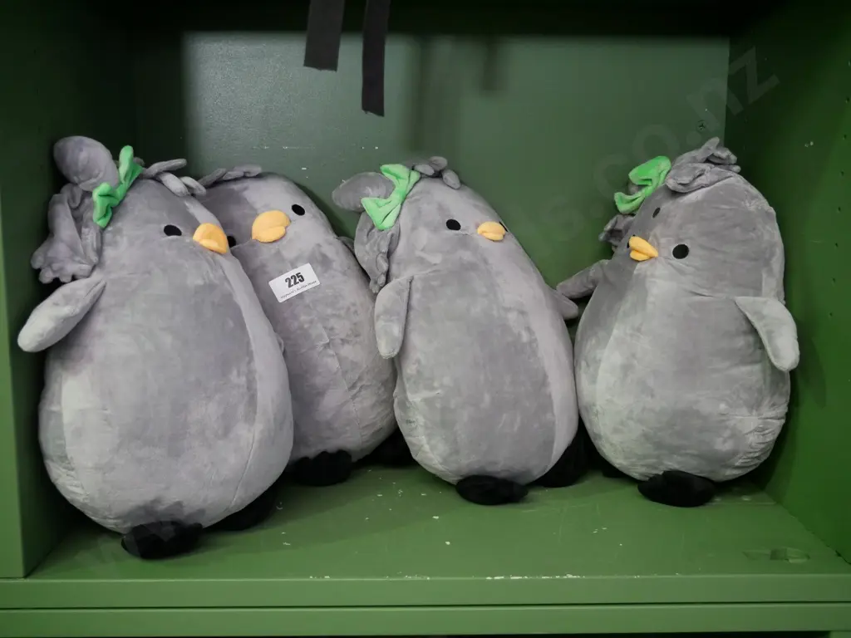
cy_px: 319
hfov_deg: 51.4
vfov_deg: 39.7
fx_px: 885
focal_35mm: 36
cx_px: 426
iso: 2500
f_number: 3.9
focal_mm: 18
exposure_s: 1/60
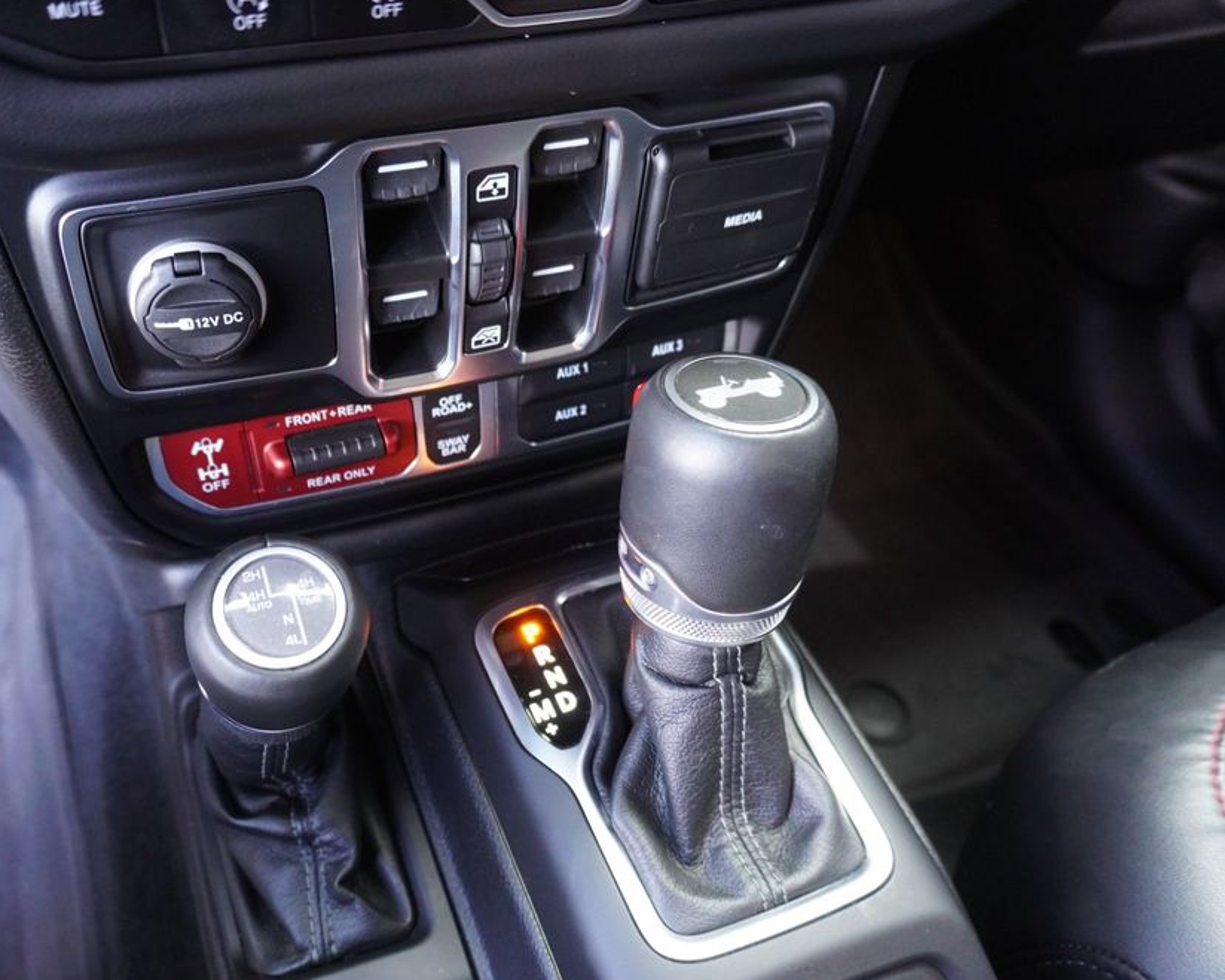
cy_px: 488
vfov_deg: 51.5
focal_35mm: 28
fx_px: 1015
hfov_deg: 61.6
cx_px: 486
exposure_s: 1/60
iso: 2500
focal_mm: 16
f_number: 3.5
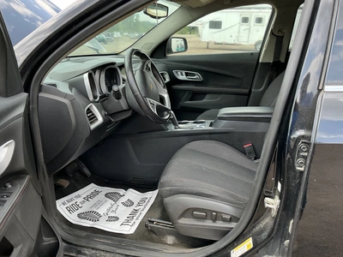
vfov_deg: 49.7
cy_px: 128
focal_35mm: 28
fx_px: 277
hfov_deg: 63.4
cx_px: 172
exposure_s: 1/127
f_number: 1.8
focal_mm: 3
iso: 20
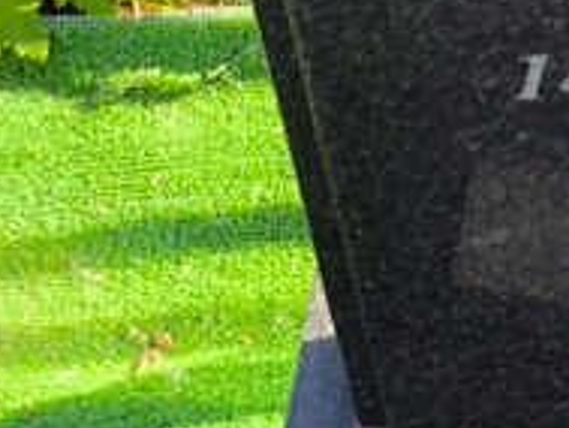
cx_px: 1058
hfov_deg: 8.9
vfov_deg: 7.0
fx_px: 3471
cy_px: 18
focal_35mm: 211
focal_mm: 4.71
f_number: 1.7
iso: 50
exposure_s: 1/246
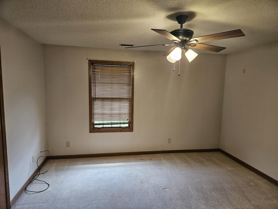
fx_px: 185
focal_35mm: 23
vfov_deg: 58.9
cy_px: 104
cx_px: 139
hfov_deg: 73.9
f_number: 1.8
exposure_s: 1/120
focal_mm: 5.4
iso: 320
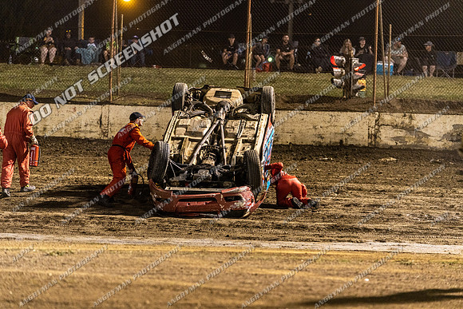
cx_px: 232
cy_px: 154
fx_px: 1492
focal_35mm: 116
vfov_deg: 11.8
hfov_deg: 17.6
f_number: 2.8
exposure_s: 1/160
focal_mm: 116
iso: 1600
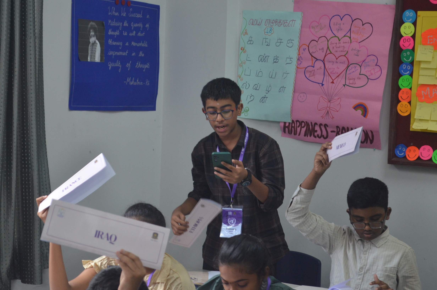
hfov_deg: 24.7
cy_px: 145
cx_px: 218
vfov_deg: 16.5
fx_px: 999
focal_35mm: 82
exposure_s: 1/50
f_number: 5.6
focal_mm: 55
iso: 1100
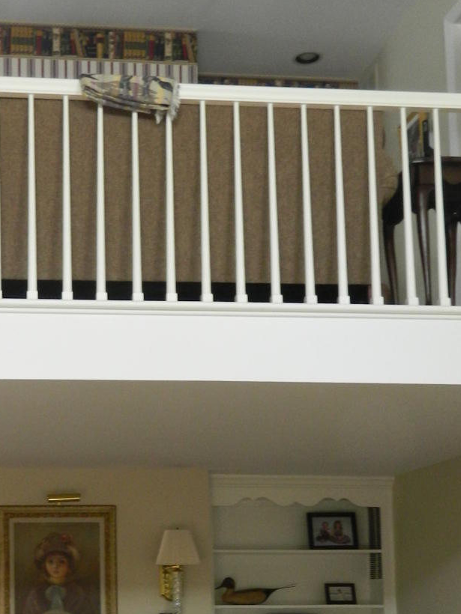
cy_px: 502
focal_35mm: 61
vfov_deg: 30.8
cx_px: 60
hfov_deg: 23.5
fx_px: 1083
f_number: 3.1
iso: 125
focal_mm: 4.5
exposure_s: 1/30
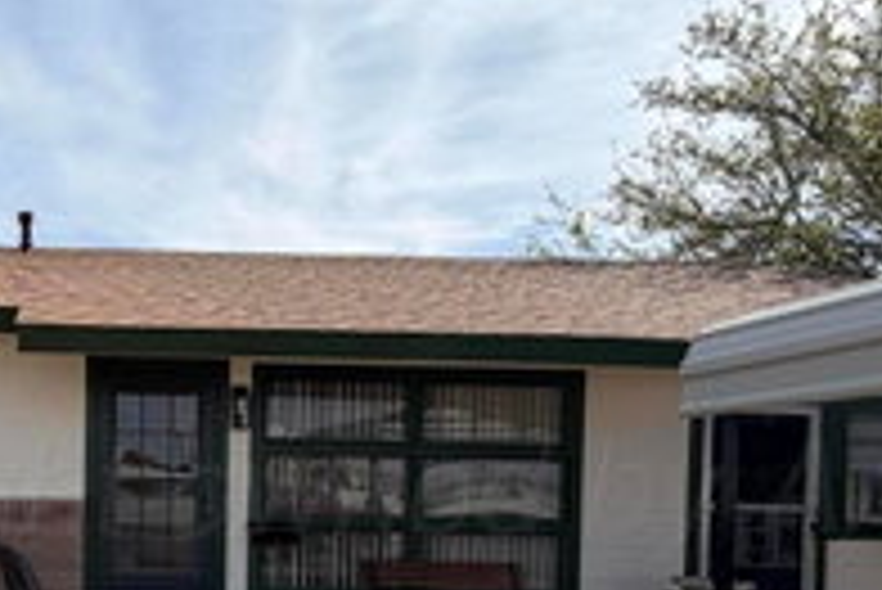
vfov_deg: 33.7
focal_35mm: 38
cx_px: 104
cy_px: 500
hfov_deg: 46.2
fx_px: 932
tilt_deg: -1.3
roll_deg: -0.8
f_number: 2.2
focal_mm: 2.22
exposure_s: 1/876
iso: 20
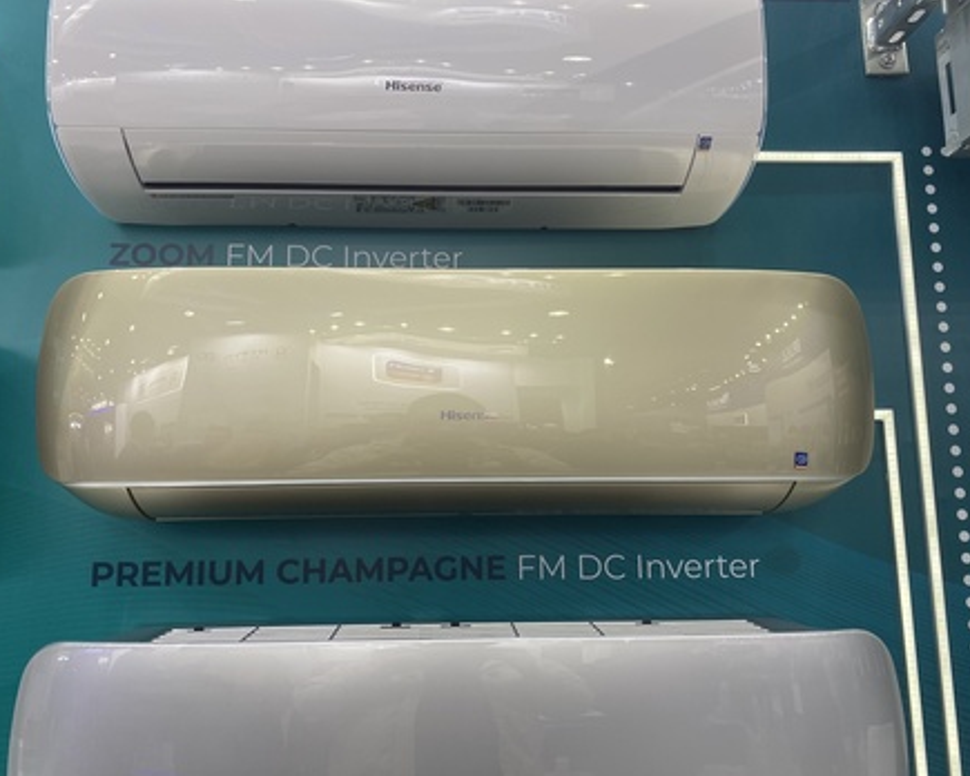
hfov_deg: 62.2
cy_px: 399
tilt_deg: +9.2
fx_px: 804
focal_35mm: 28
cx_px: 473
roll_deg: +0.8
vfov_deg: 51.5
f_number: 1.8
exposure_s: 1/100
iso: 125
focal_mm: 4.25
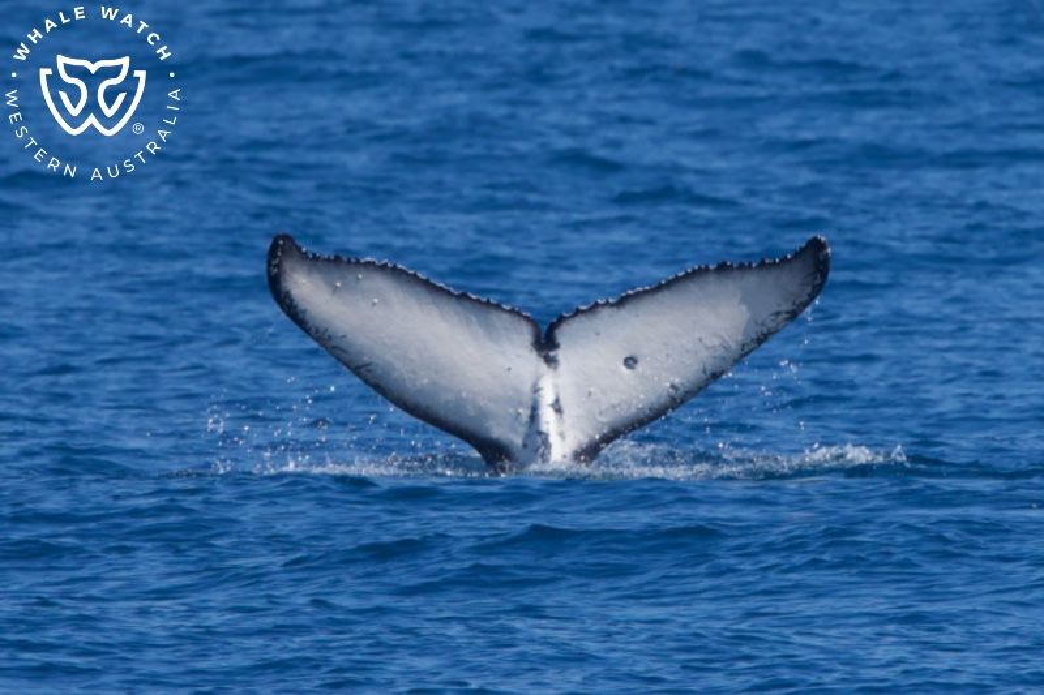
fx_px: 17395
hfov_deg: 3.4
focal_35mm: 600
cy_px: 348
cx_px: 522
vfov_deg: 2.3
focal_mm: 600
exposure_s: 1/3200
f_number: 8
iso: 1250
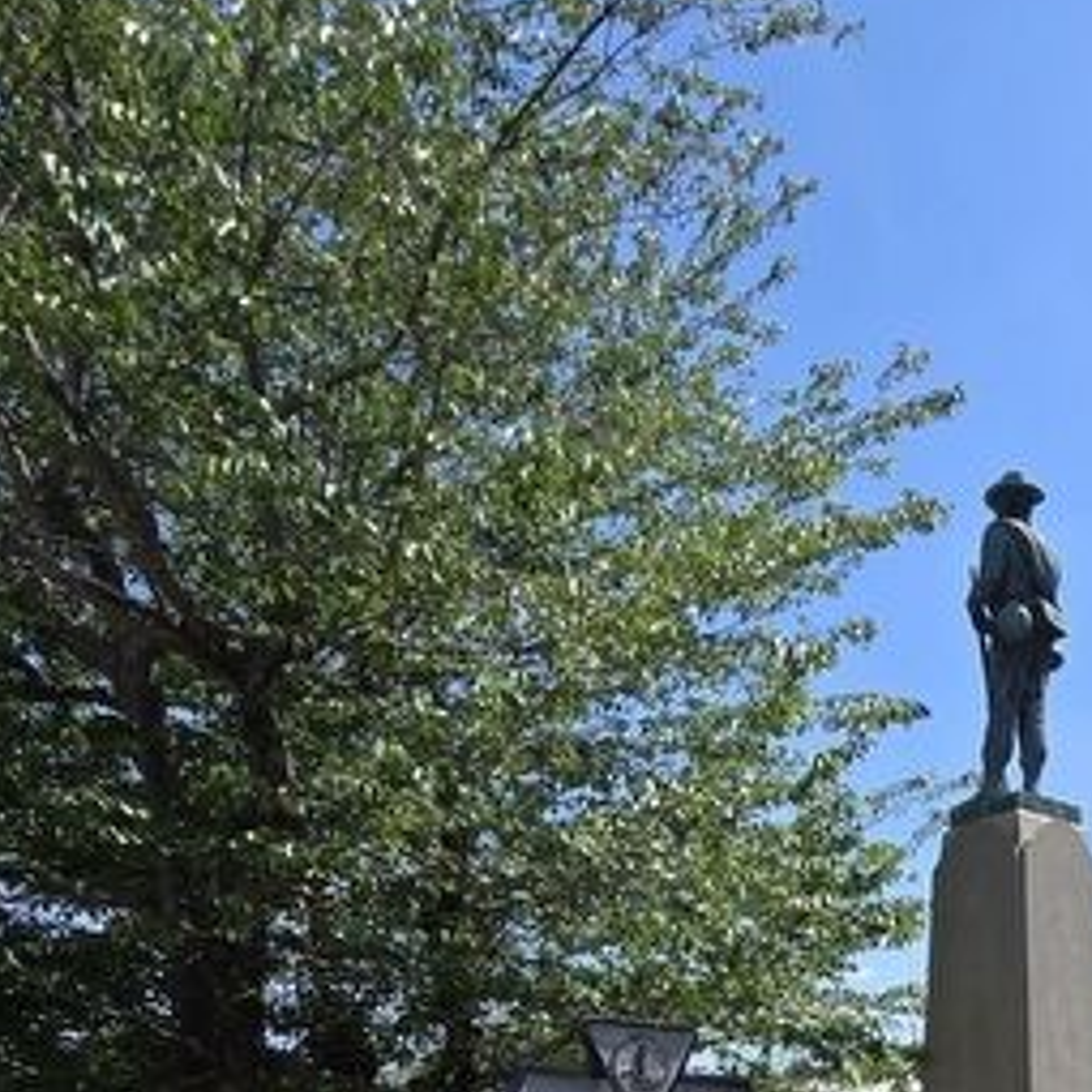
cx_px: 916
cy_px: 1169
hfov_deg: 43.3
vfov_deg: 38.9
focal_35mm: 36
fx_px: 1285
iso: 50
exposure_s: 1/2192
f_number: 2.2
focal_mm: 2.2
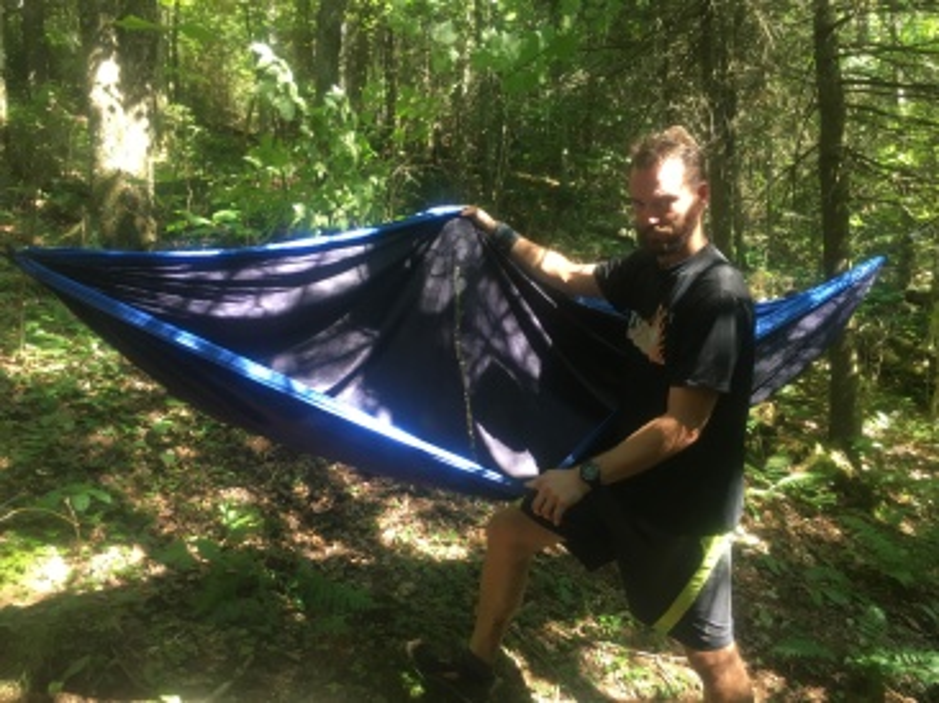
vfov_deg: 48.2
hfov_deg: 61.7
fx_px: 786
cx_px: 470
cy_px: 352
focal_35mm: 29
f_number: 2.2
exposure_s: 1/30
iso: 32
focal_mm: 4.15
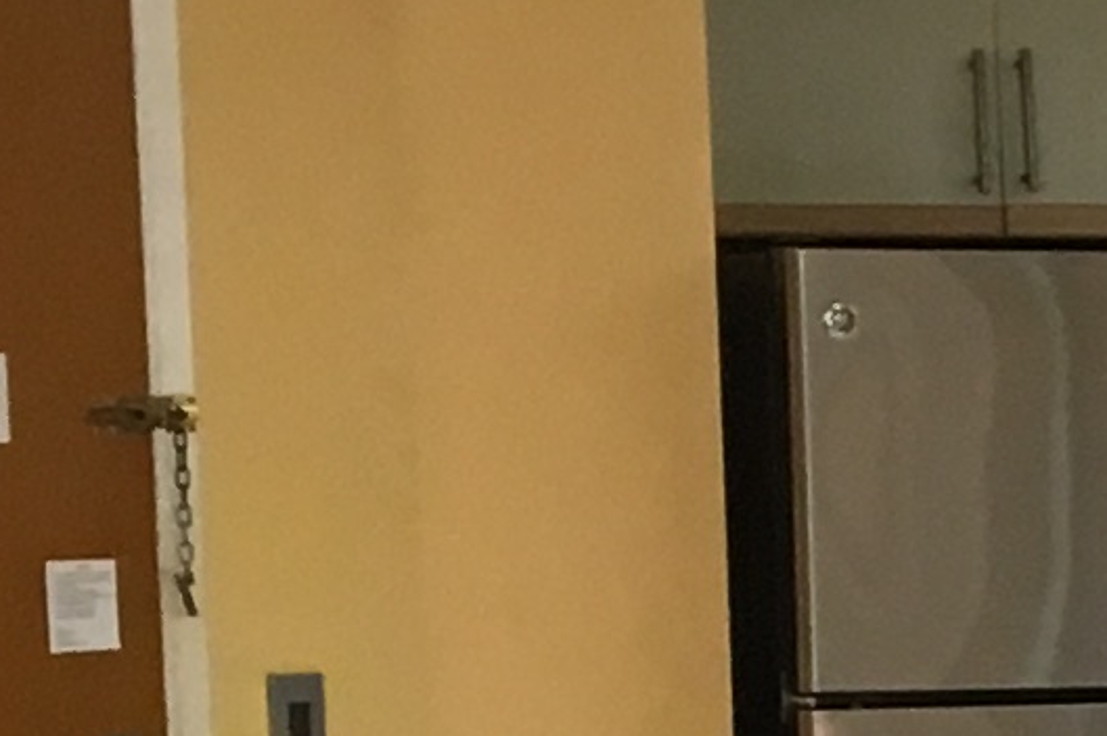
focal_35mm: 230
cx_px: 2670
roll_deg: +0.6
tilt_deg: -5.1
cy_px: 1045
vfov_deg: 5.9
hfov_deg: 8.2
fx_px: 7068
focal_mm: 4.15
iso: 80
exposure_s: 1/30
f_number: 2.2
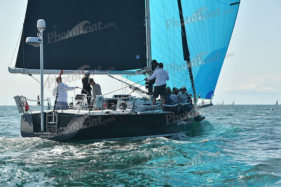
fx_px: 718
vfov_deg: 14.9
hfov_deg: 22.1
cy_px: 94
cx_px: 140
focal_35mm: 92
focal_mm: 92
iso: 320
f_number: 6.3
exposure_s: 1/640
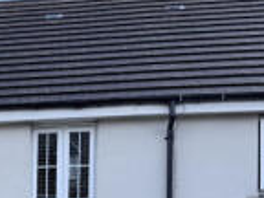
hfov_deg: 18.3
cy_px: 267
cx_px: -116
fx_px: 740
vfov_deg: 14.5
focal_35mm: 97
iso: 100
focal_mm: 6.76
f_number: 1.78
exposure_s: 1/1618
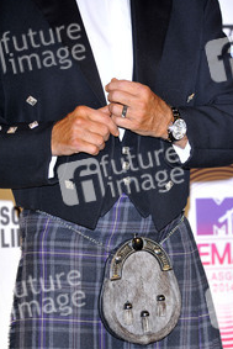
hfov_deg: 4.9
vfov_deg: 7.3
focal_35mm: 283
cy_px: 238
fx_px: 2744
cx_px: 157
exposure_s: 1/250
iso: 800
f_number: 7.1
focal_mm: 200
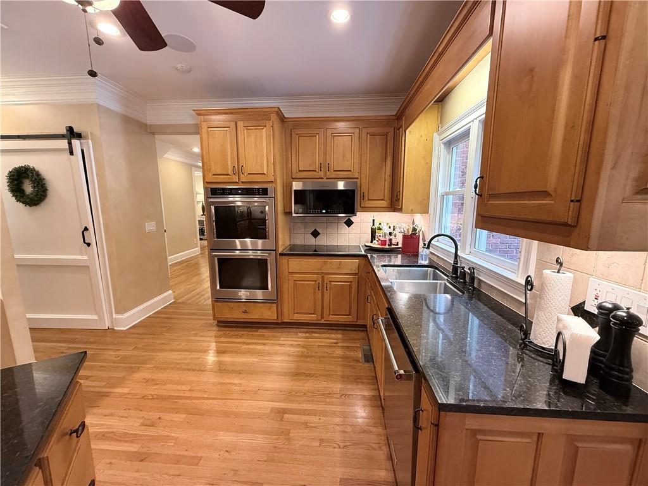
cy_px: 243
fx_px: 262
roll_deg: +0.3
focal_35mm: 14
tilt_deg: -8.8
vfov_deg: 85.7
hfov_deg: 102.1
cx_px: 324
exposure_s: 1/60
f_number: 2.2
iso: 250
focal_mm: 2.22
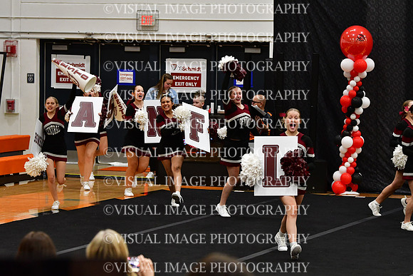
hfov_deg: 13.4
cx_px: 206
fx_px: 1756
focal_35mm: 153
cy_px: 138
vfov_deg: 9.0
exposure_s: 1/500
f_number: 4
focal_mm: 102
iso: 4000
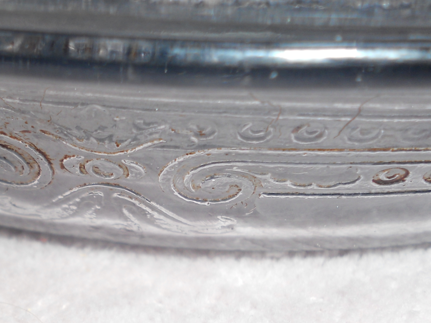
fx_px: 896
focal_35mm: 72
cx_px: 37
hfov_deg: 26.1
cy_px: 256
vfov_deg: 20.2
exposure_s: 1/25
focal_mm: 5.8
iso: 80
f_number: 8.8
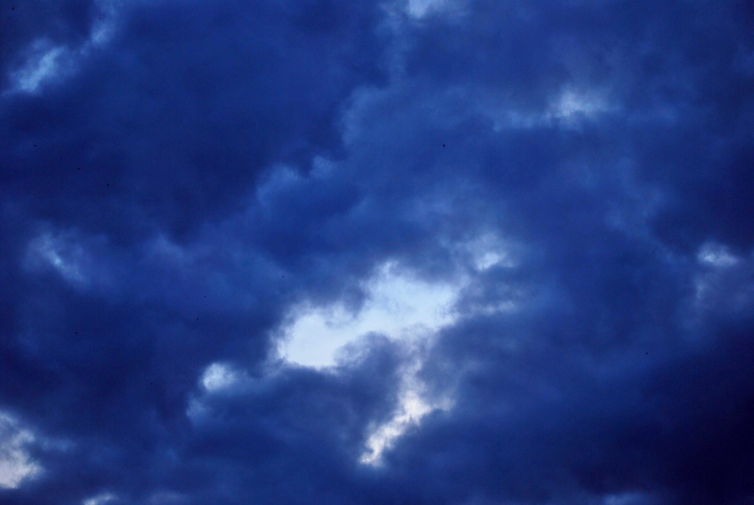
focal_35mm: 78
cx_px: 377
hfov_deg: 26.0
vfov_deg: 17.5
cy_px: 252
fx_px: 1636
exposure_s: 1/60
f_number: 5.6
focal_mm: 52
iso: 100
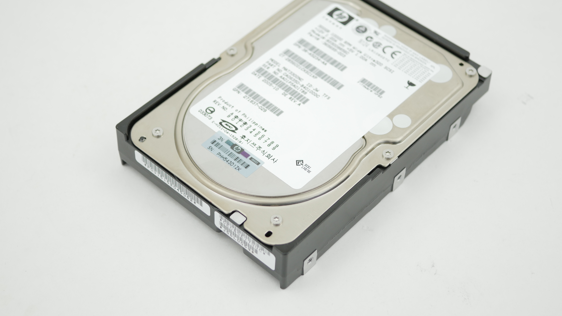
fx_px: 983
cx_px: 282
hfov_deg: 31.9
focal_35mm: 66
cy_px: 140
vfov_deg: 18.3
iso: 200
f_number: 2.8
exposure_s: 1/125
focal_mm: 30
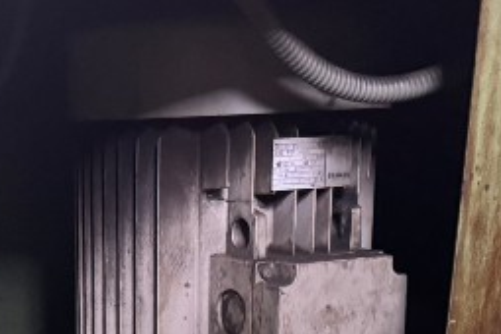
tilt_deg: -18.6
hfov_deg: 20.2
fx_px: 1364
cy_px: 513
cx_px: 10
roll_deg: +0.8
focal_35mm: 98
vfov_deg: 13.1
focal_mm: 6.76
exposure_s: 1/34
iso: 1000
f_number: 1.78
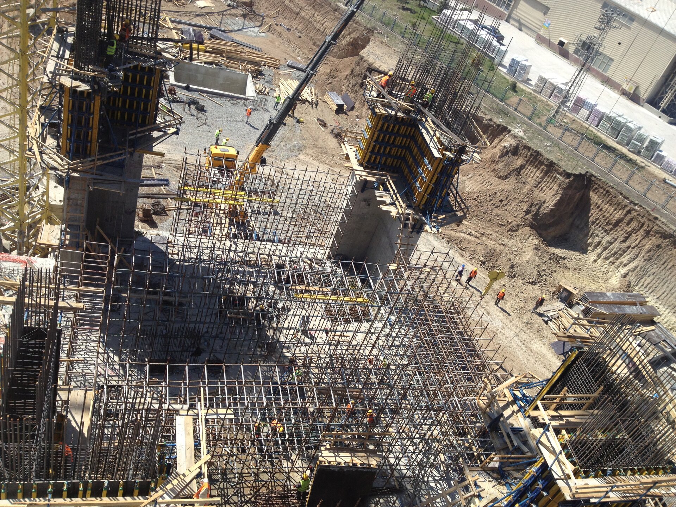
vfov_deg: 40.7
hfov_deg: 52.6
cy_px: 254
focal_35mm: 35
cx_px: 338
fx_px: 683
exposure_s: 1/1493
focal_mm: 4.28
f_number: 2.4
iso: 50
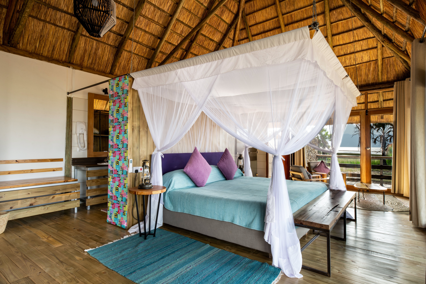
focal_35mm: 20
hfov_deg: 84.0
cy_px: 142
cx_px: 213
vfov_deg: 61.9
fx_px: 237
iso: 100
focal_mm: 20
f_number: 14
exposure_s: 1/1.25
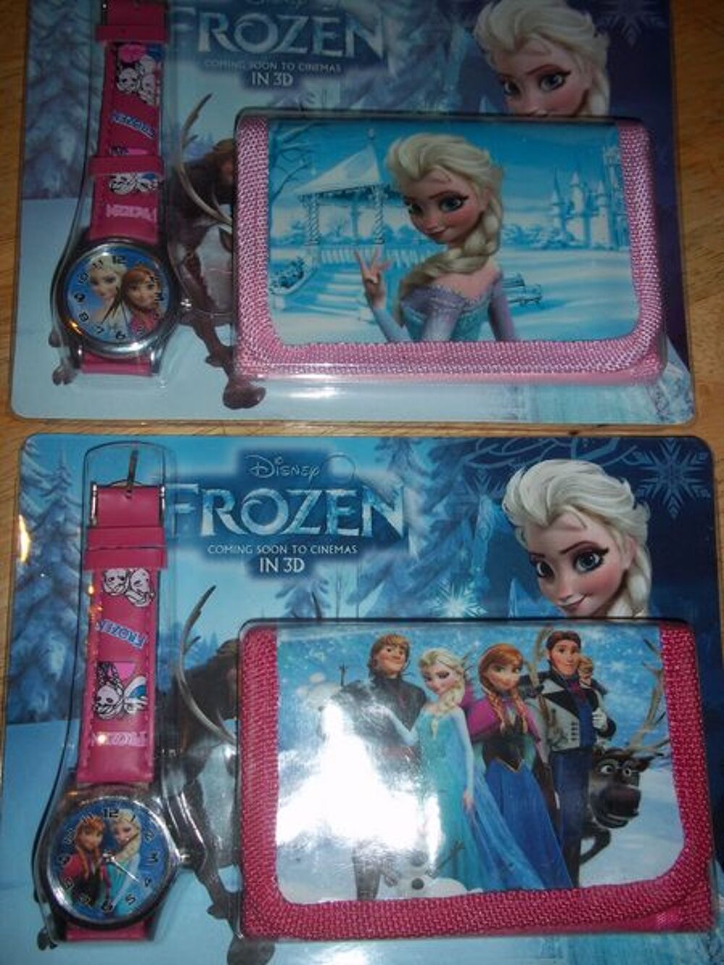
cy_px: 482
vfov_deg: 51.4
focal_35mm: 36
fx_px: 1004
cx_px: 362
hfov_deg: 39.7
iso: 80
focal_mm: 6.5
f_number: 3.1
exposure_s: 1/30
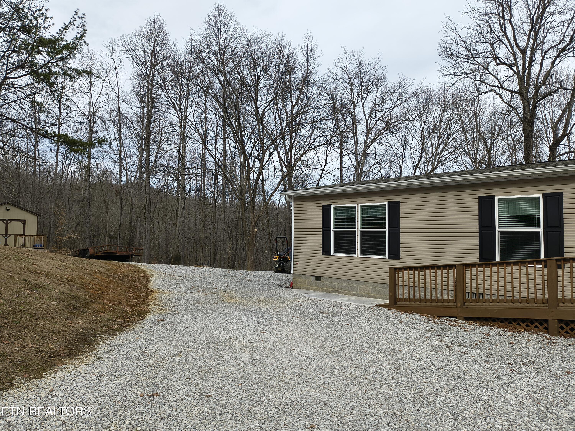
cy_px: 216
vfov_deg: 54.9
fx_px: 415
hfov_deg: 69.4
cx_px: 288
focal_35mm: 25
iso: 100
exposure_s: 1/945
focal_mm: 4.68
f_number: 1.7
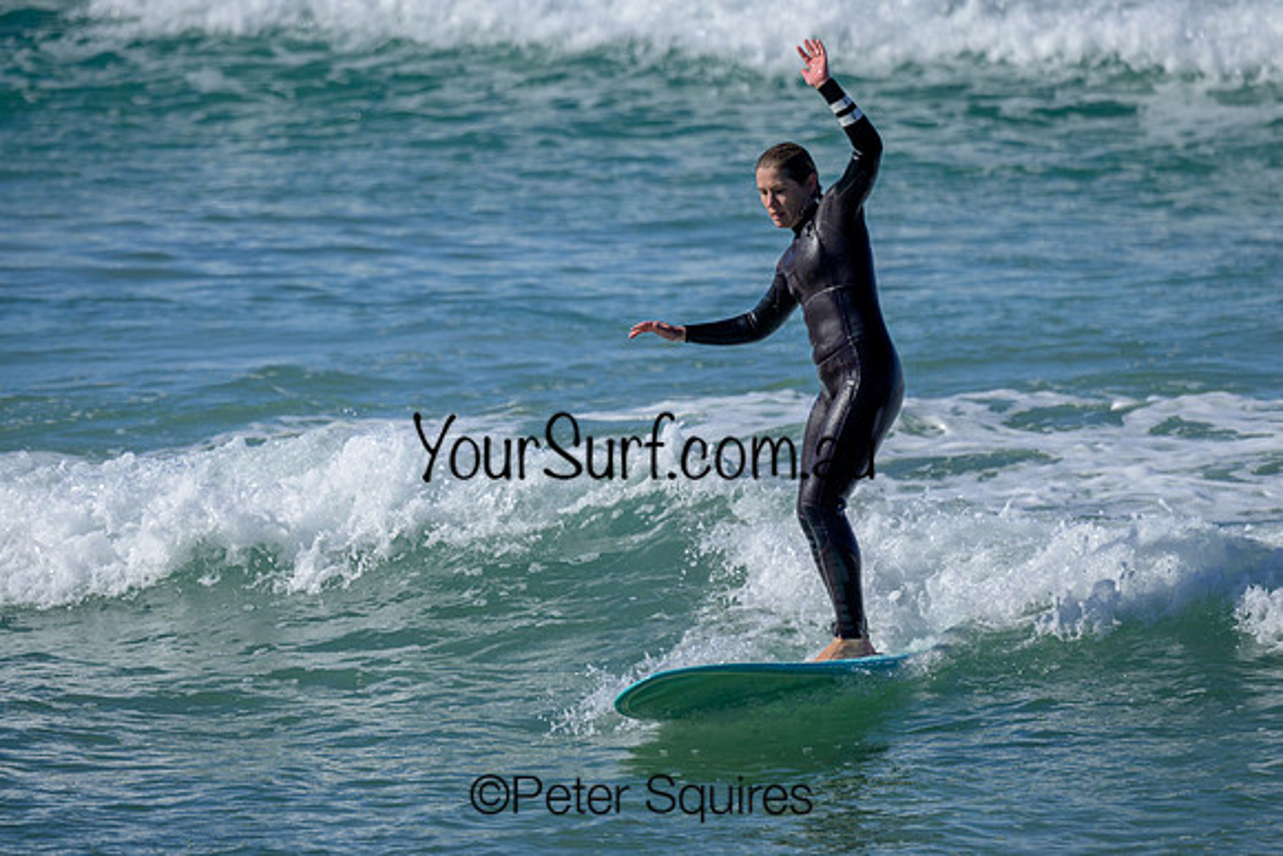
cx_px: 678
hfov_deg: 1.9
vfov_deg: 1.3
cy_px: 465
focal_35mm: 1099
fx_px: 39174
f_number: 6.3
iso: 250
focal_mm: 800
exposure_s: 1/2000
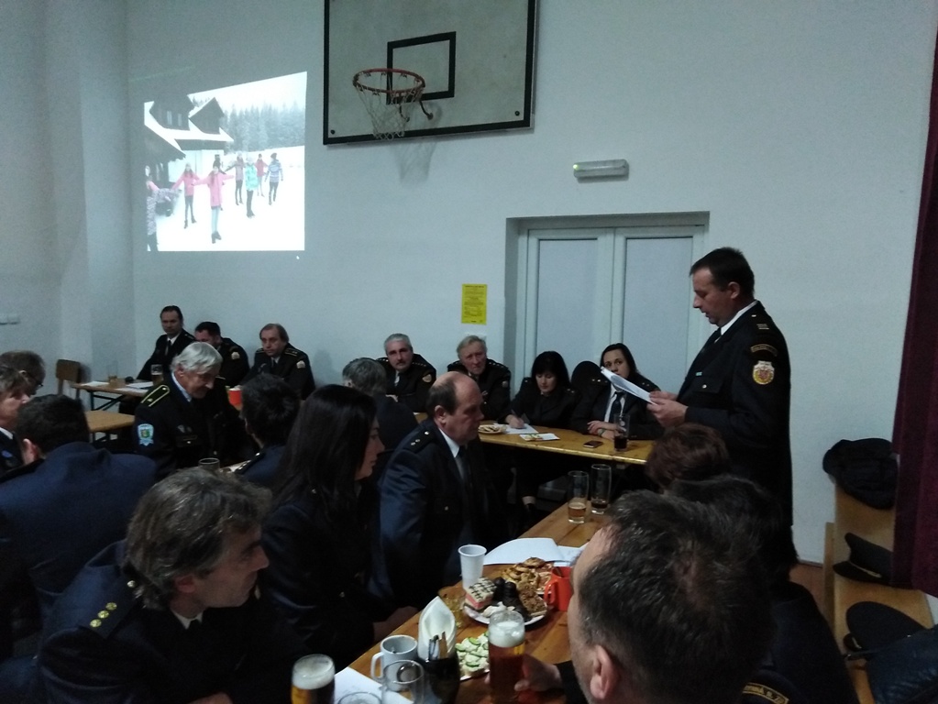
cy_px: 352
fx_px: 705
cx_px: 469
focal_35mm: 26
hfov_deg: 67.3
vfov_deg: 53.1
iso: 756
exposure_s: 1/20
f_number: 2.2
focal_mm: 3.46
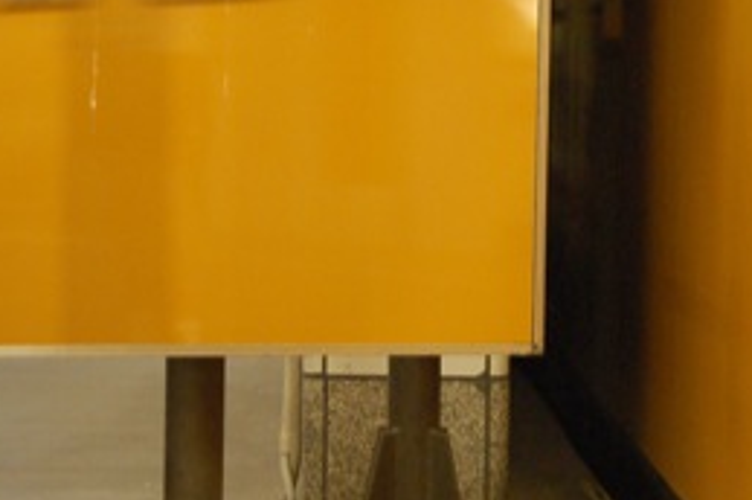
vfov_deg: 9.2
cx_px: 537
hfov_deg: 13.8
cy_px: 147
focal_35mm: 148
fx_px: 3088
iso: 1600
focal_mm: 40
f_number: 5
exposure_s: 1/20
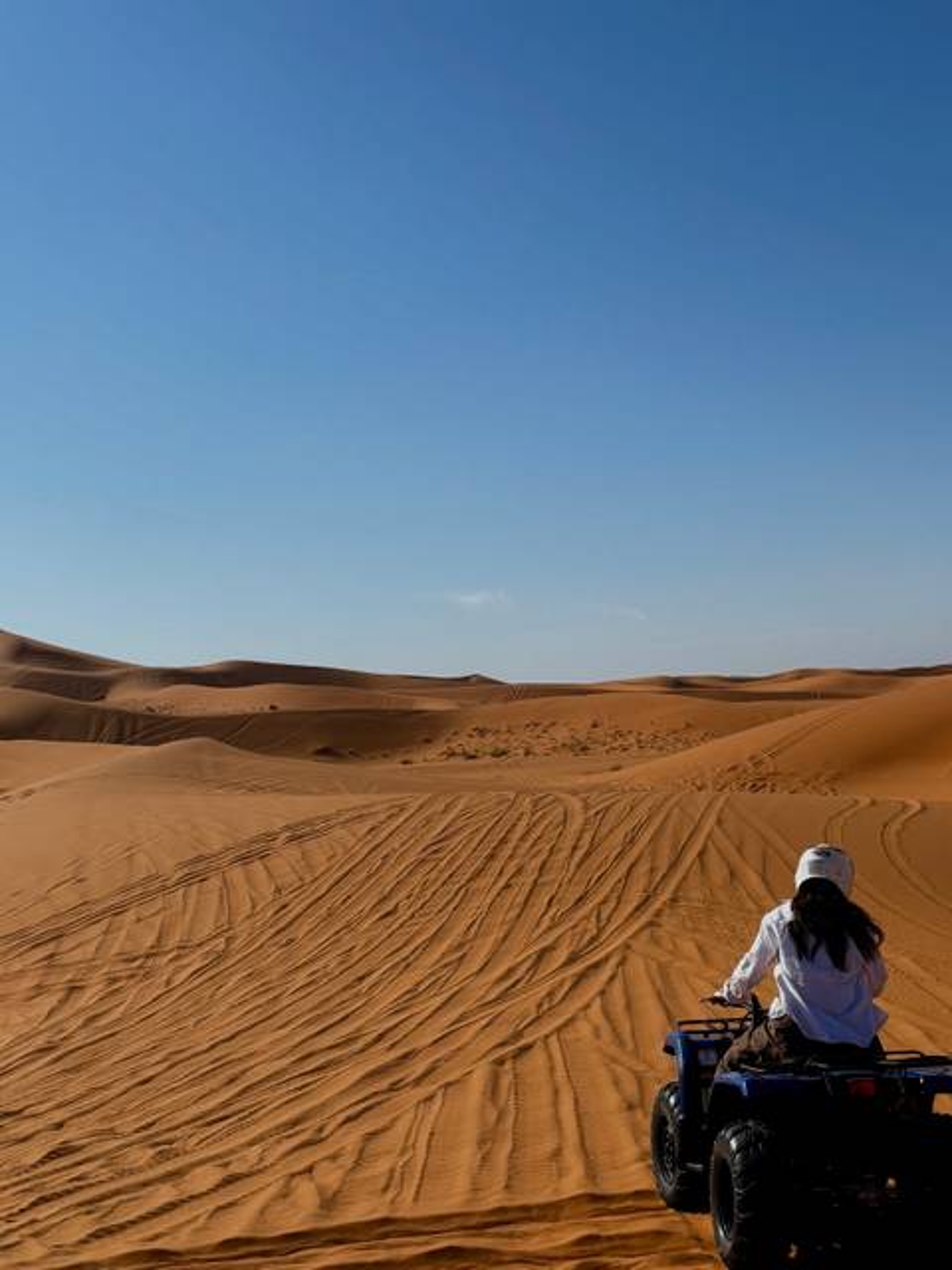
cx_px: 476
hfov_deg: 53.1
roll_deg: +2.7
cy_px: 635
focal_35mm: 26
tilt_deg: +3.5
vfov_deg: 67.3
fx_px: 953
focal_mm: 5.96
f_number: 1.6
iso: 50
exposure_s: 1/5952
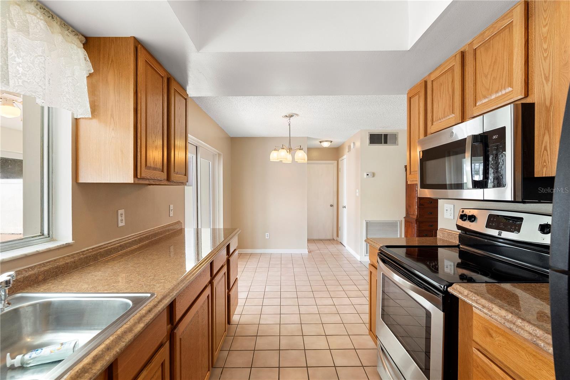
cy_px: 190
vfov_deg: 73.7
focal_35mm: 16
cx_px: 285
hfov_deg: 96.7
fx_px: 253
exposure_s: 1/15
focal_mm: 16
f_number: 8
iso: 800
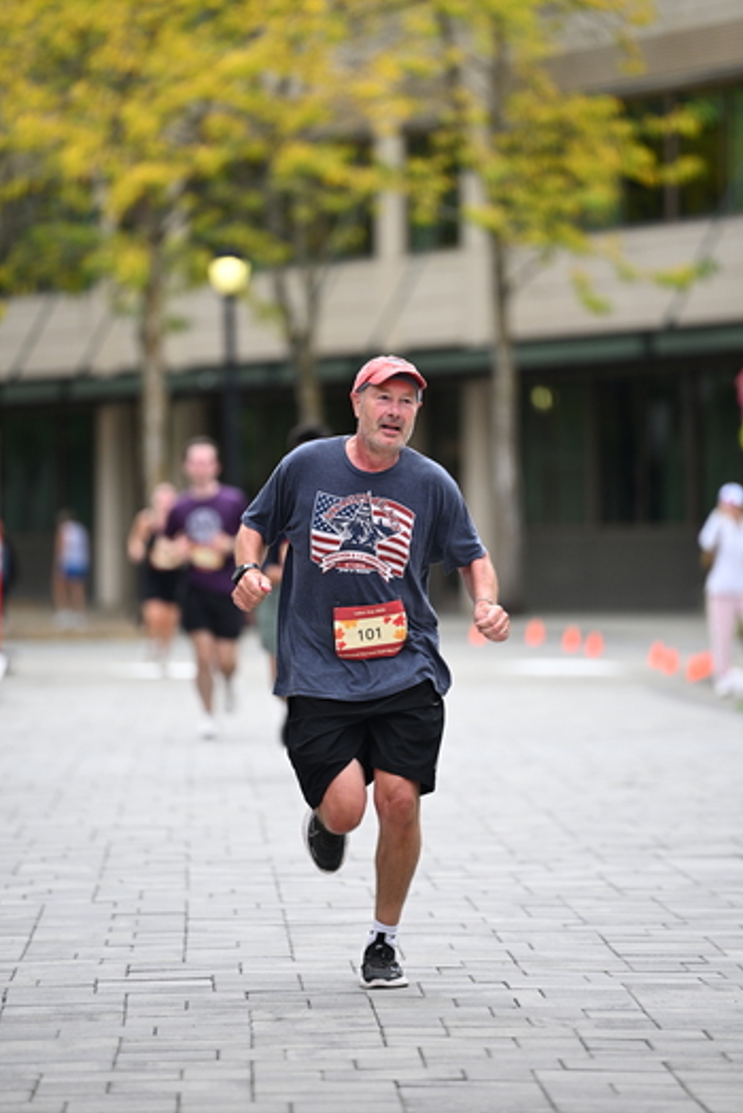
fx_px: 6492
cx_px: 375
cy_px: 544
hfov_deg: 6.6
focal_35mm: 210
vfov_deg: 9.8
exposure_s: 1/2000
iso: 640
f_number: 2.8
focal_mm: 200
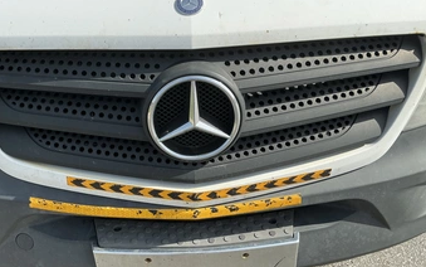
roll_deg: +0.4
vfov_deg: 36.1
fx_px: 406
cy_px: 165
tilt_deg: -33.0
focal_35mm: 35
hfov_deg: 55.2
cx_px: 188
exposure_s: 1/1121
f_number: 1.8
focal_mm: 3
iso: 25
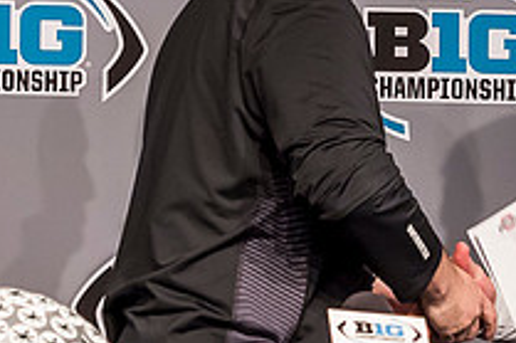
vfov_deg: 2.9
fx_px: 6874
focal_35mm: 480
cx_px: 434
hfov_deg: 4.3
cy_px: 64
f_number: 4
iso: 1000
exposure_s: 1/200
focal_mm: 50
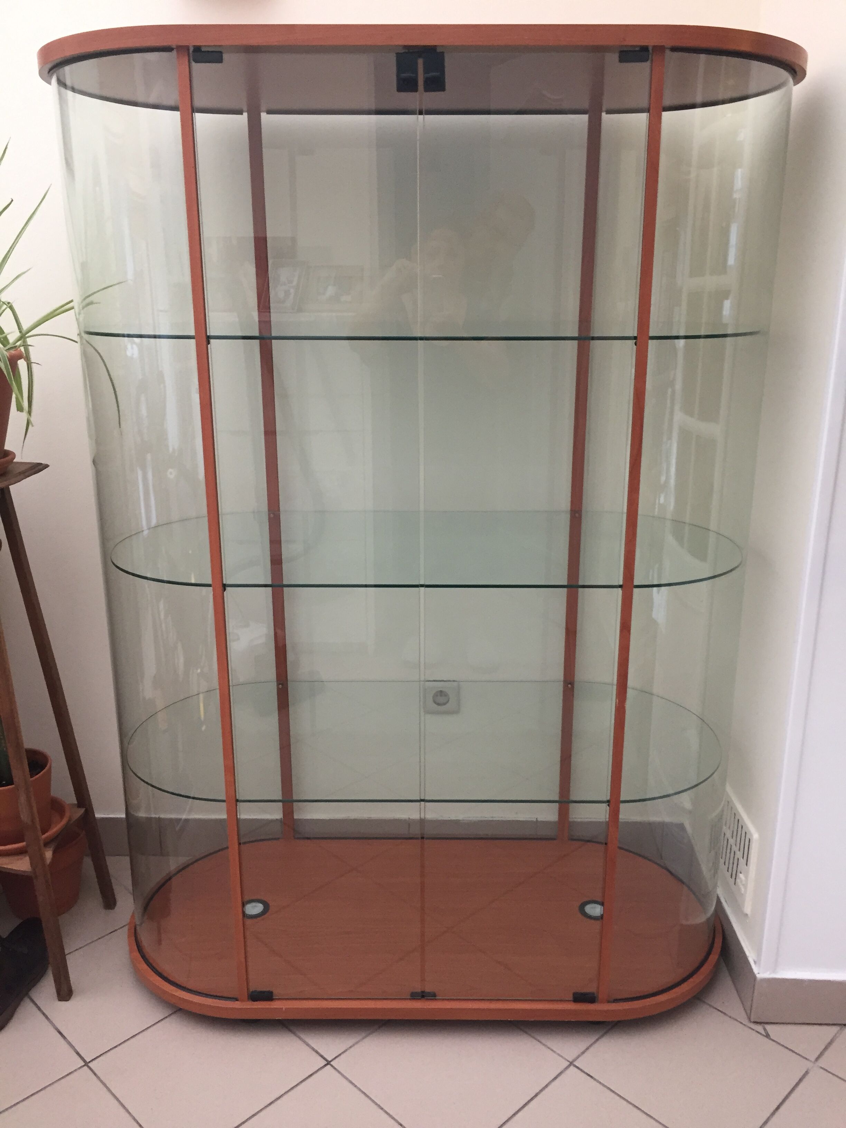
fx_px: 945
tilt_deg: -17.5
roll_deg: -0.1
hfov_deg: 48.2
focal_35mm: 29
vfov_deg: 61.7
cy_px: 564
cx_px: 423
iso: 160
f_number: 2.2
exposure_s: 1/33
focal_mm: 4.15
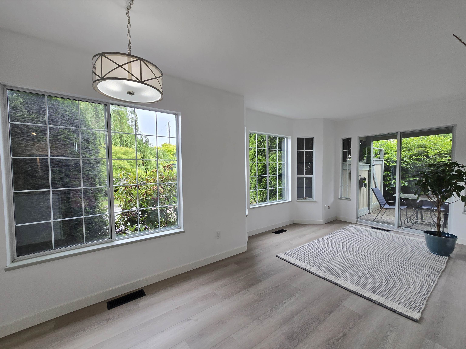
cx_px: 233
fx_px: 175
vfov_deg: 89.9
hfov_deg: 106.2
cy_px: 174
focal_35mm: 13
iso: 50
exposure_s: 1/120
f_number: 2.2
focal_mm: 2.2
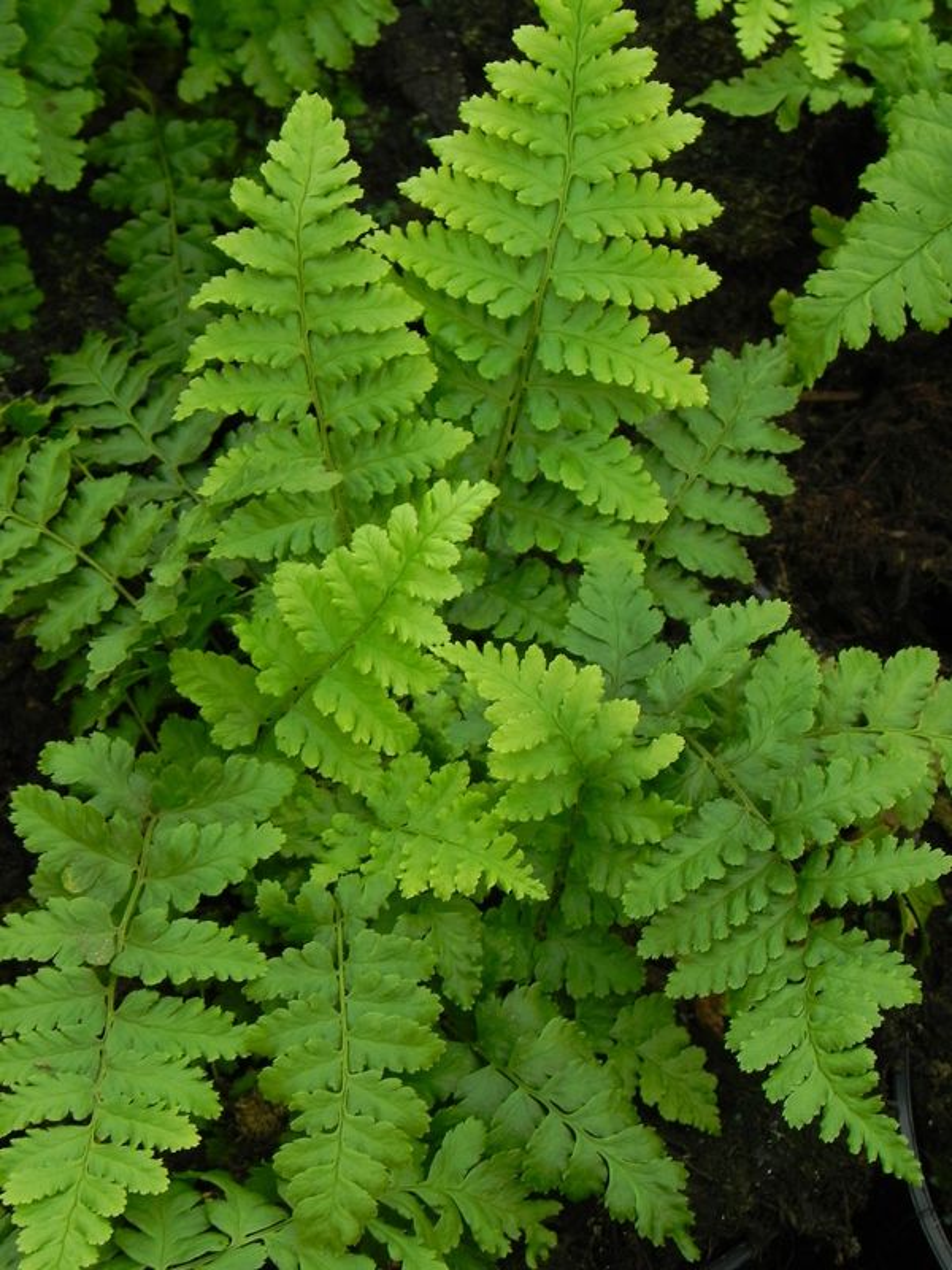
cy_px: 635
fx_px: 6747
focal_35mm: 184
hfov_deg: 8.1
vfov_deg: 10.7
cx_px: 476
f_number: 5
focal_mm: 32.7
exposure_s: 1/40
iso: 160
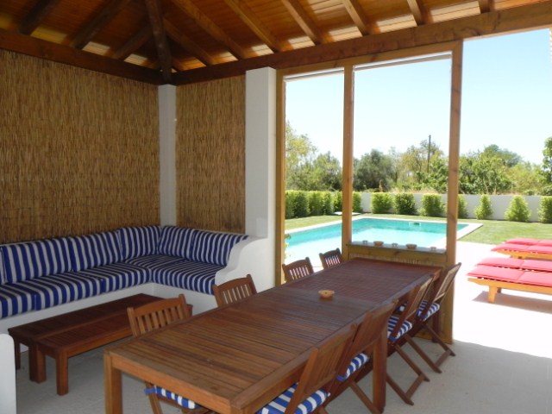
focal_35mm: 26
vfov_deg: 53.1
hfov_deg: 67.3
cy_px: 207
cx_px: 276
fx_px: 415
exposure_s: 1/314
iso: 224
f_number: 6.3
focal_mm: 4.6
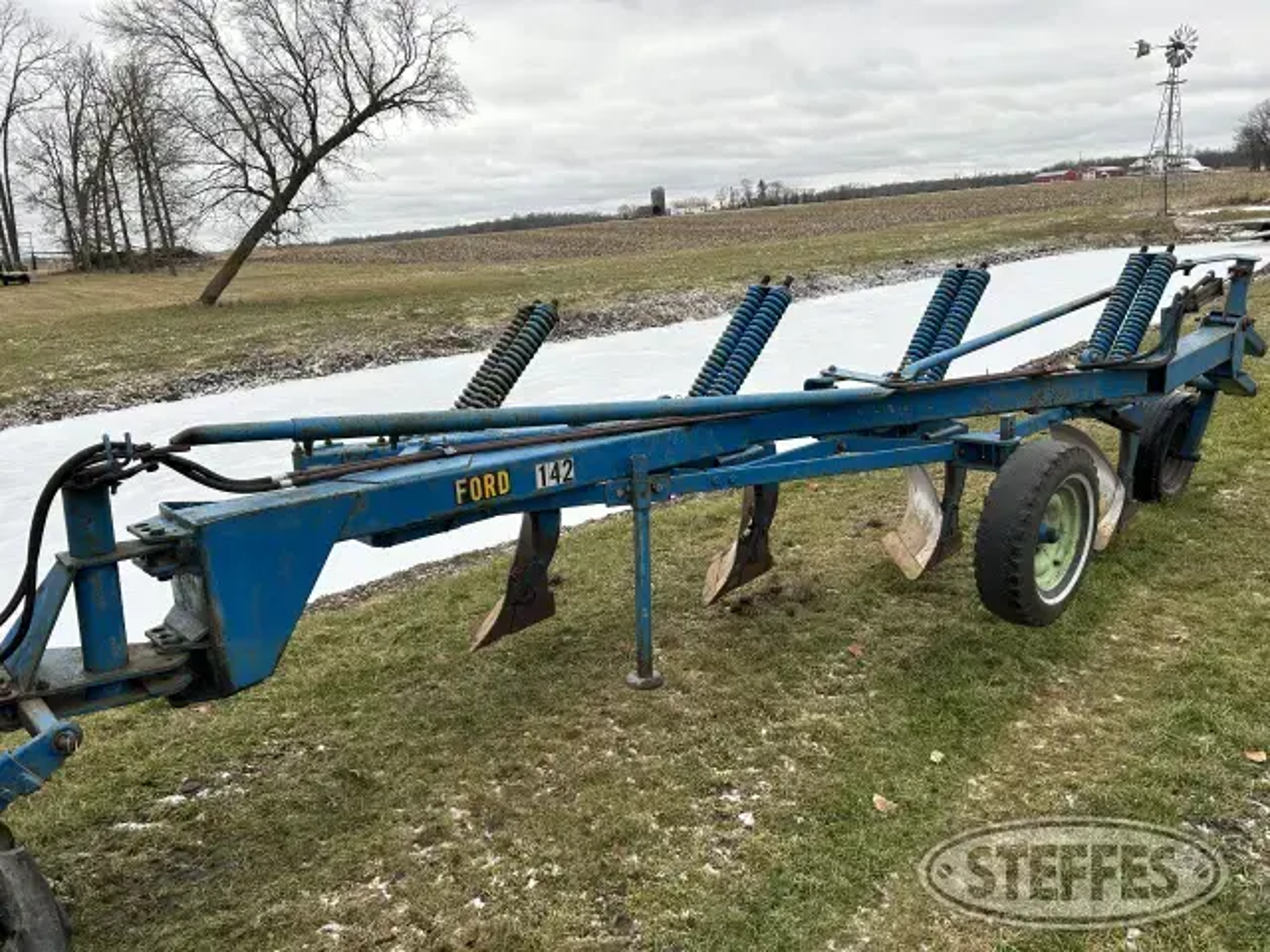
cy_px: 476
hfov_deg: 67.3
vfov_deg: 53.1
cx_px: 635
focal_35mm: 26
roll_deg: +4.4
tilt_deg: -15.0
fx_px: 954
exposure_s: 1/692
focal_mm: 5.7
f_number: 1.5
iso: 50
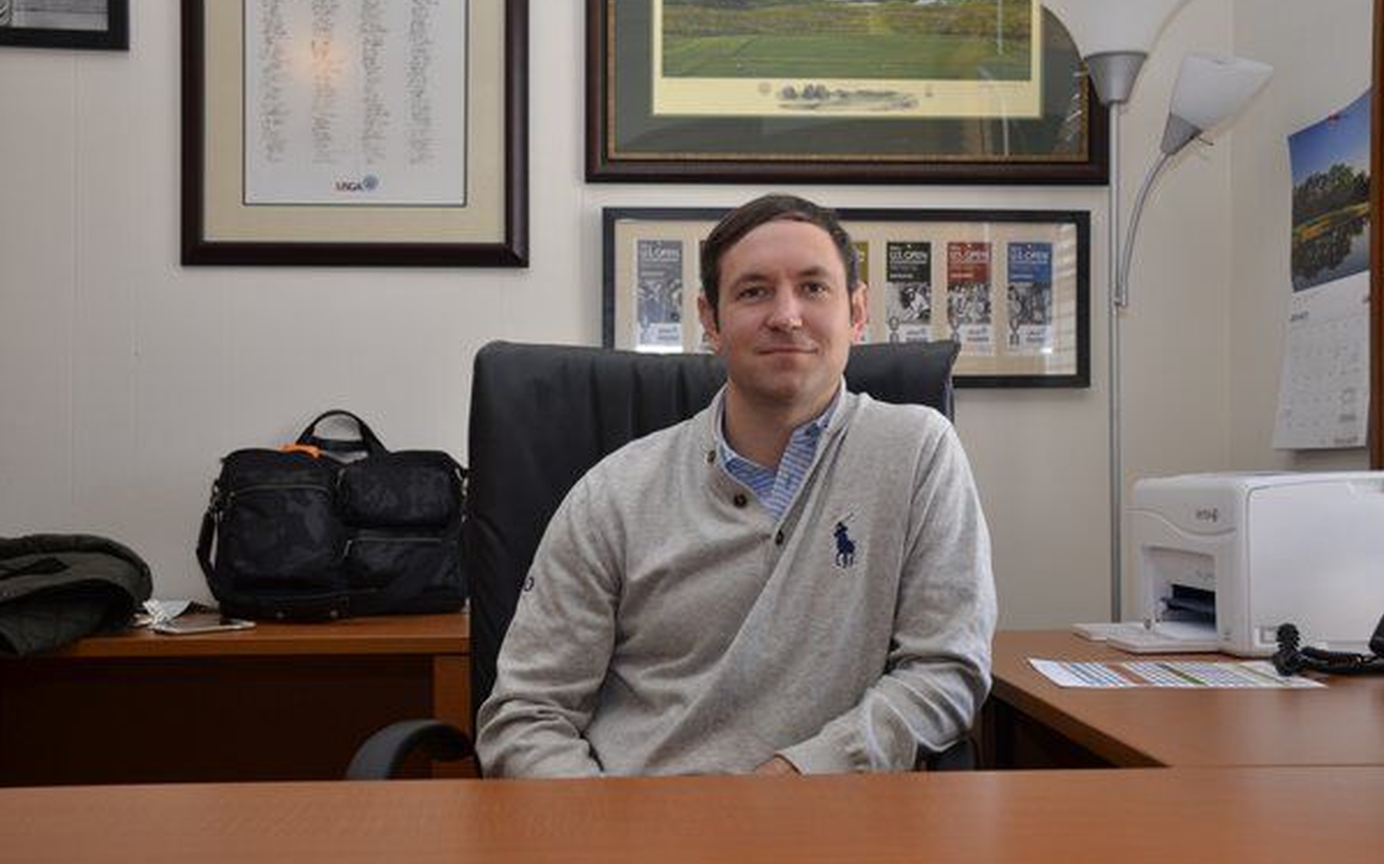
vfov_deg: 32.0
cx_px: 695
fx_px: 1508
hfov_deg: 49.3
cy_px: 448
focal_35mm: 40
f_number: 5.6
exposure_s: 1/60
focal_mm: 26
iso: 400
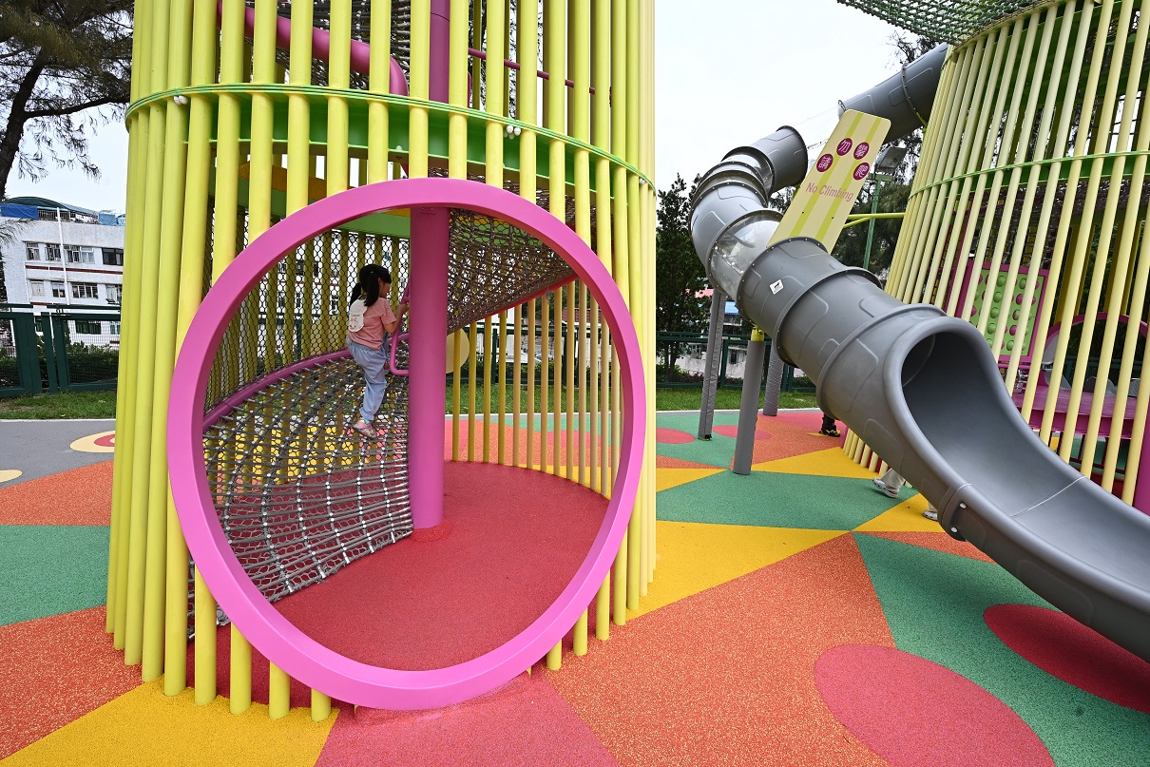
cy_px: 384
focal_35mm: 16
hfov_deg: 98.5
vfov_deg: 75.5
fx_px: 495
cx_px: 575
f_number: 10
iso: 400
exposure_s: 1/400
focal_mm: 15.5
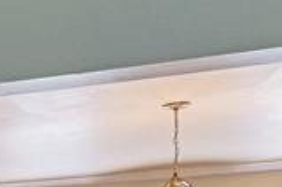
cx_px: -448
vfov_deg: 11.5
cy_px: 367
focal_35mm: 108
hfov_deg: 12.9
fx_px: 845
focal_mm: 16
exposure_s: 1/640
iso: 640
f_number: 5
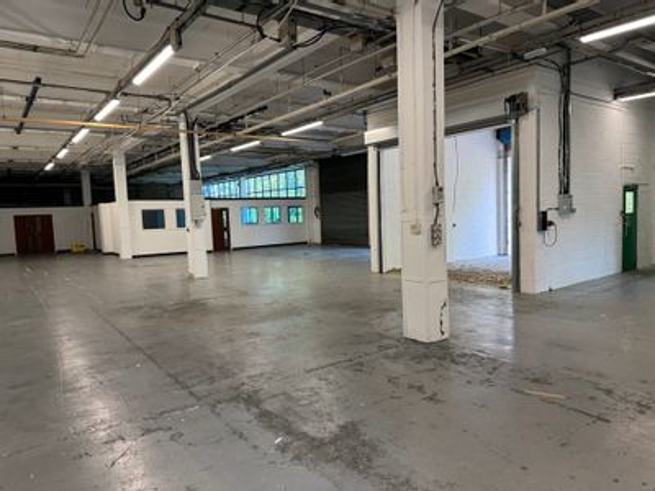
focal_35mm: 24
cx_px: 328
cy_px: 246
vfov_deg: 56.8
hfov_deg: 71.6
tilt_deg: -4.0
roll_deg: +2.6
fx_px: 454
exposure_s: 1/100
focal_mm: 6.76
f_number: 1.78
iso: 125
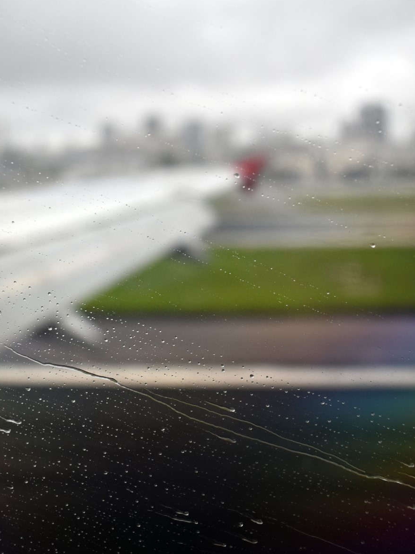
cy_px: 195
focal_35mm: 40
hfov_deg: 35.9
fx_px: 639
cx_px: 176
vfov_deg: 46.2
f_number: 4
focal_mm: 20
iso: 640
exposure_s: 1/1000
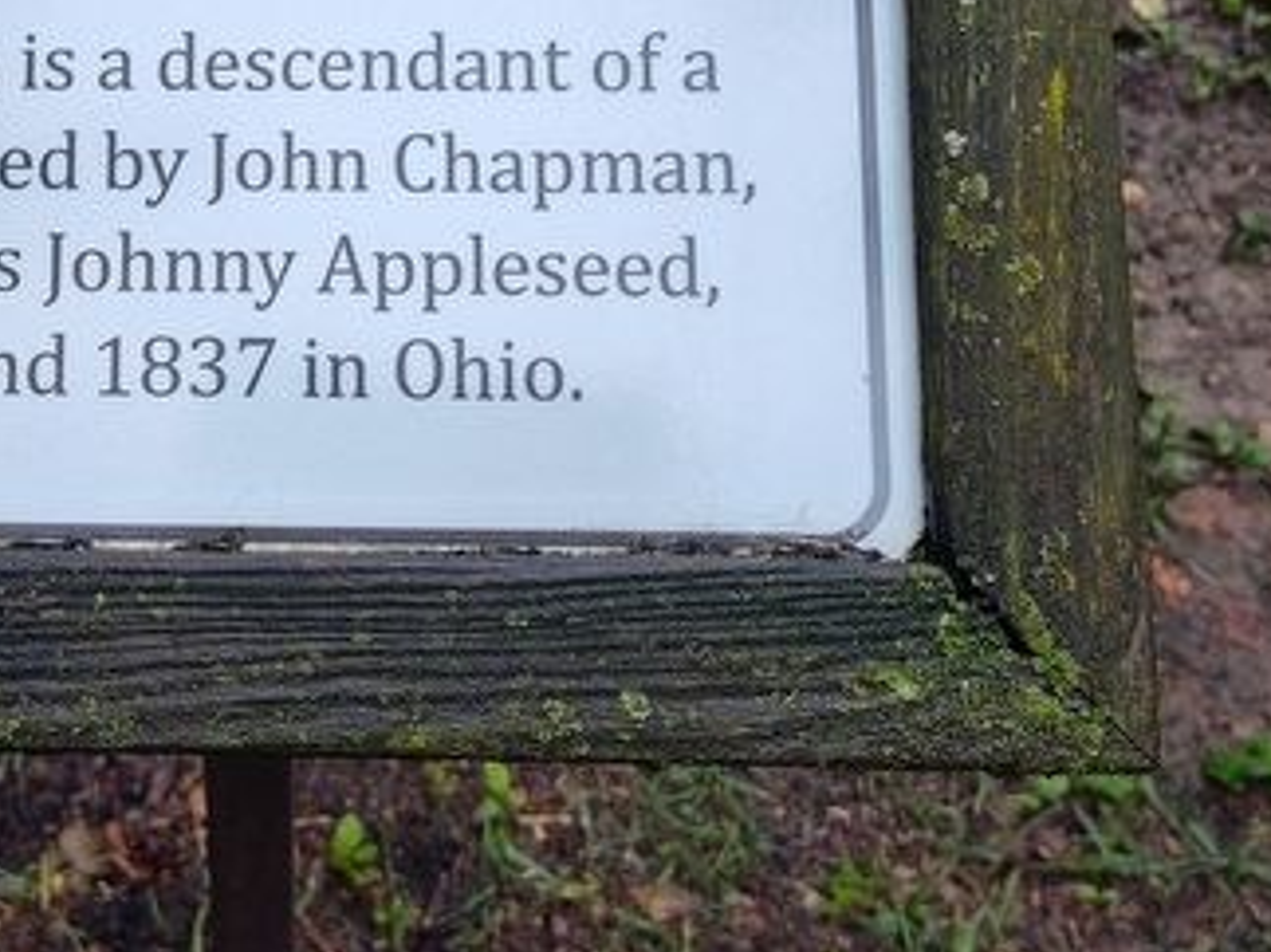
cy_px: 71
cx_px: 220
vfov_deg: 24.8
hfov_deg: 32.7
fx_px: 2092
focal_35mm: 57
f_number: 1.8
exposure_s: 1/455
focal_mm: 5.56
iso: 100
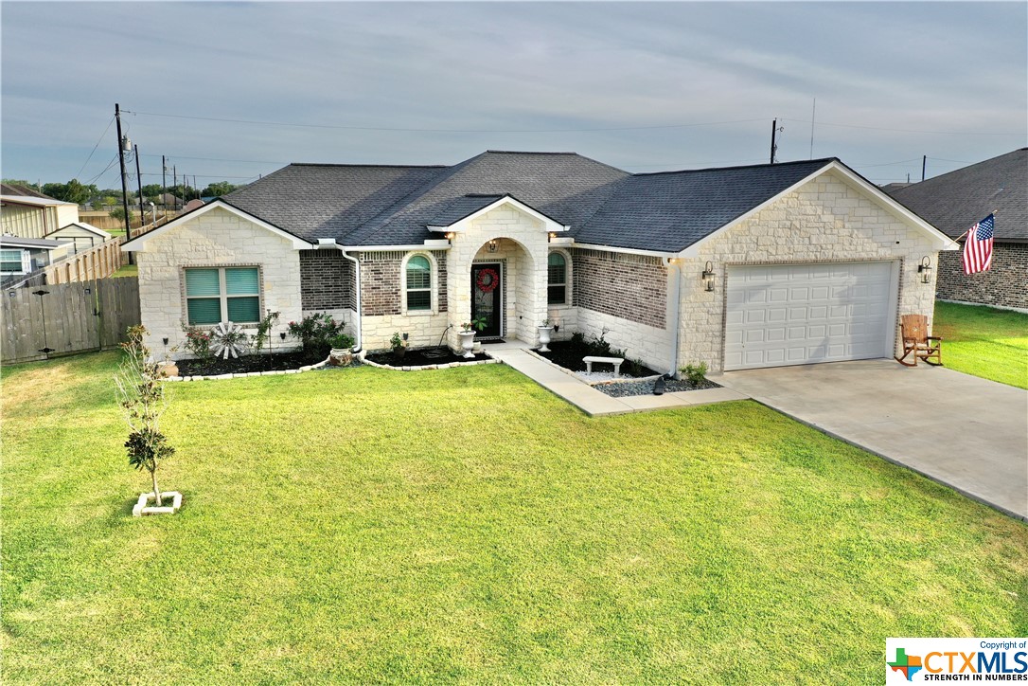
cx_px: 514
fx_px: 799
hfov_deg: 65.5
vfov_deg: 46.4
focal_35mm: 28
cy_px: 343
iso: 100
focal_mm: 10.26
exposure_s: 1/320
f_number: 5
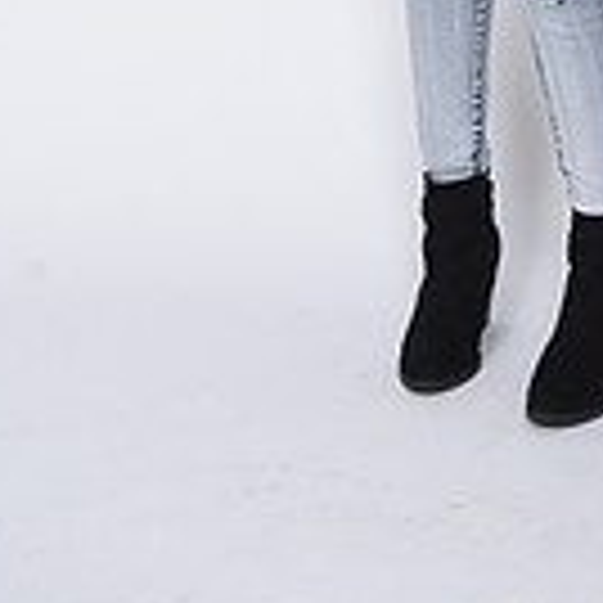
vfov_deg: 9.2
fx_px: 3488
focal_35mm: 177
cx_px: 664
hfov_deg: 9.8
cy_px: -626
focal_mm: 48
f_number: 8
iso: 160
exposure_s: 1/100
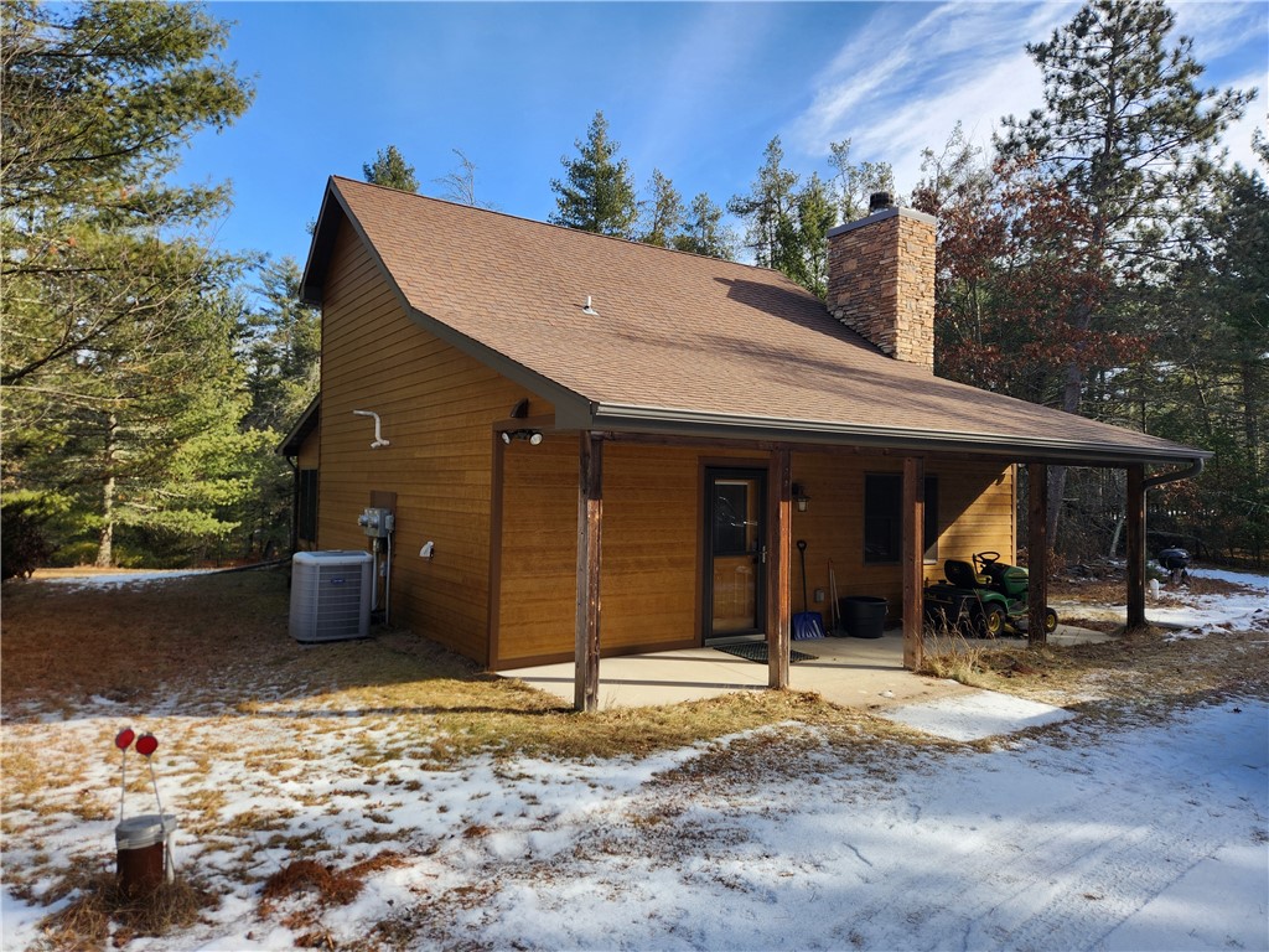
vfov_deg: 58.9
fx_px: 843
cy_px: 476
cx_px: 634
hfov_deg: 73.9
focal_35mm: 23
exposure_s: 1/717
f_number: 1.8
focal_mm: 5.4
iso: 20
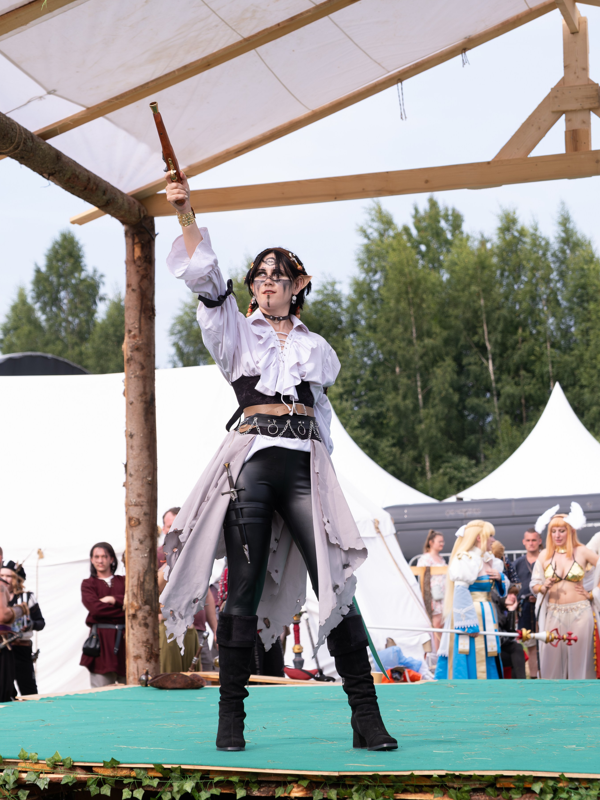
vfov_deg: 23.8
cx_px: 301
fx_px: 1895
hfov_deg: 18.0
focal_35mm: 82
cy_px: 416
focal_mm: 50
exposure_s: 1/1250
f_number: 4
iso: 320
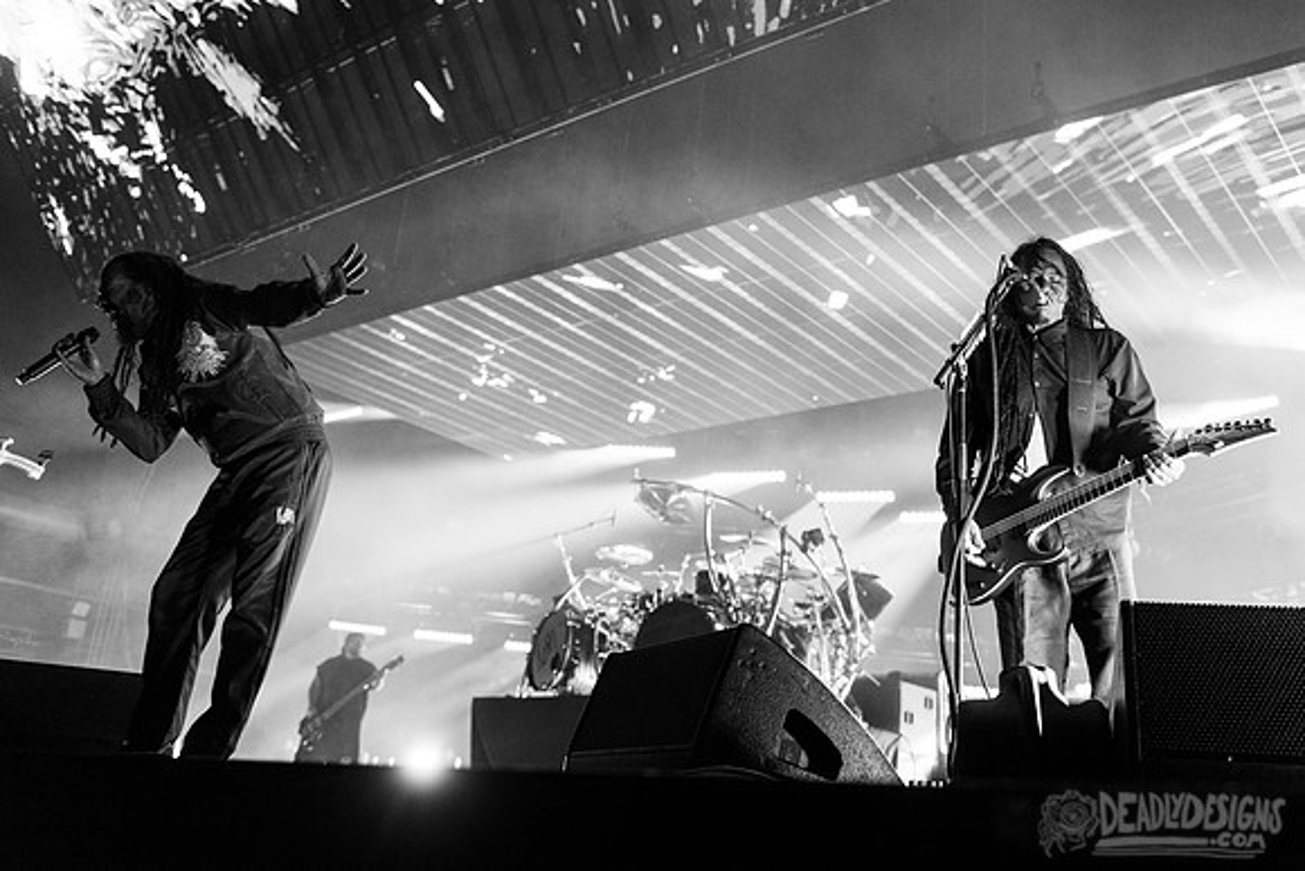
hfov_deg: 53.0
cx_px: 734
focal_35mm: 36
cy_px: 436
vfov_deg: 36.9
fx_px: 1305
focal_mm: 32
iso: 1000
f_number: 3.2
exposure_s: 1/320
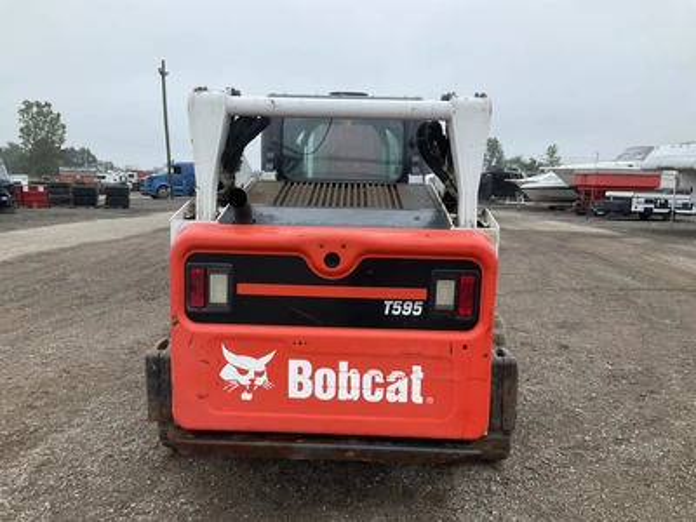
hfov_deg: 61.7
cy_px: 261
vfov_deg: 48.2
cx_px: 348
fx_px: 583
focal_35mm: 29
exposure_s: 1/300
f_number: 1.8
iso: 25
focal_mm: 3
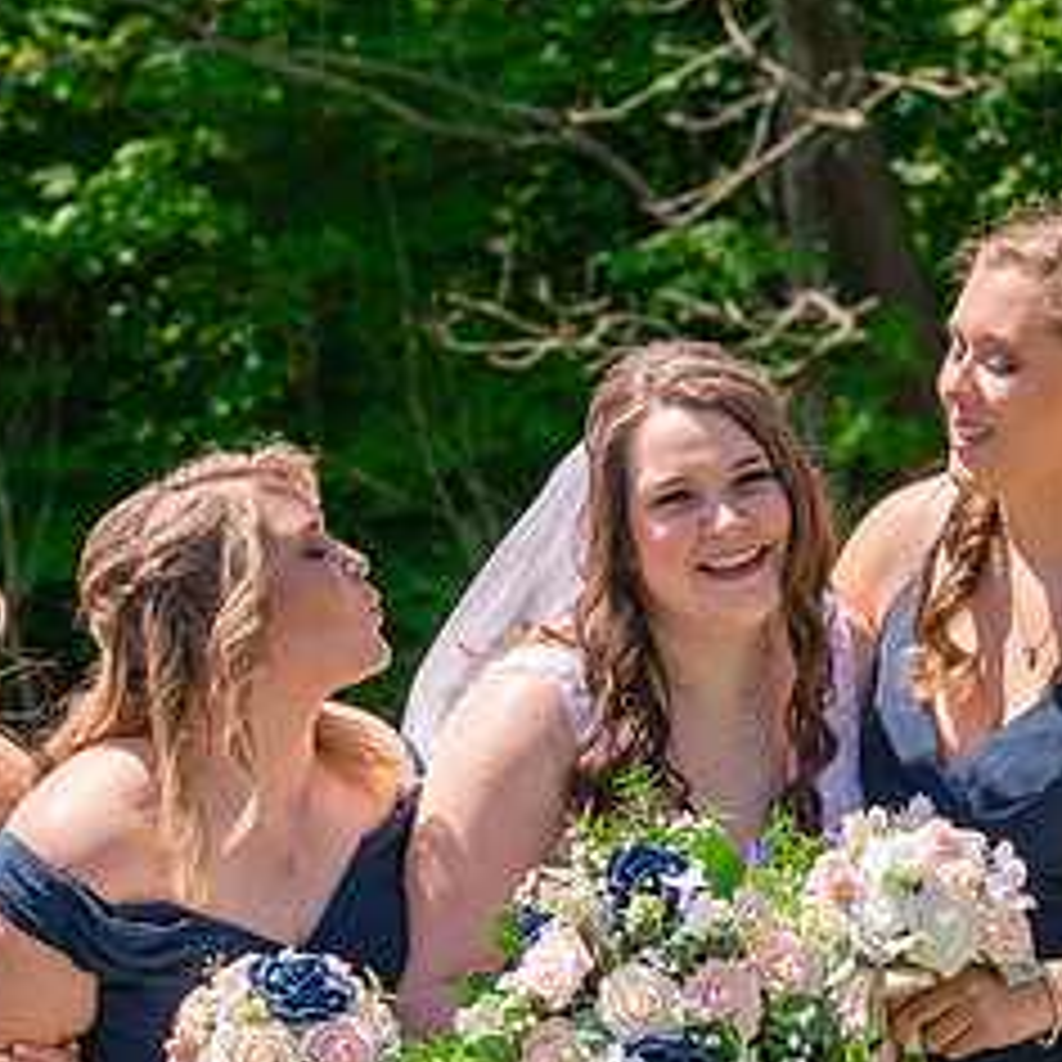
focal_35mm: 194
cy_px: 916
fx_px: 6734
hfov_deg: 9.0
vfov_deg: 9.0
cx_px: 707
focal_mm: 85
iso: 200
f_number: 5
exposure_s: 1/800
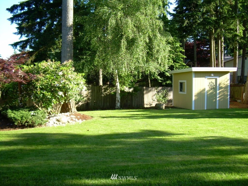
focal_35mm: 38
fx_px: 272
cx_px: 124
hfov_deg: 49.0
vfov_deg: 37.7
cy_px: 93
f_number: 2.8
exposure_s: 1/149
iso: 50
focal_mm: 6.3
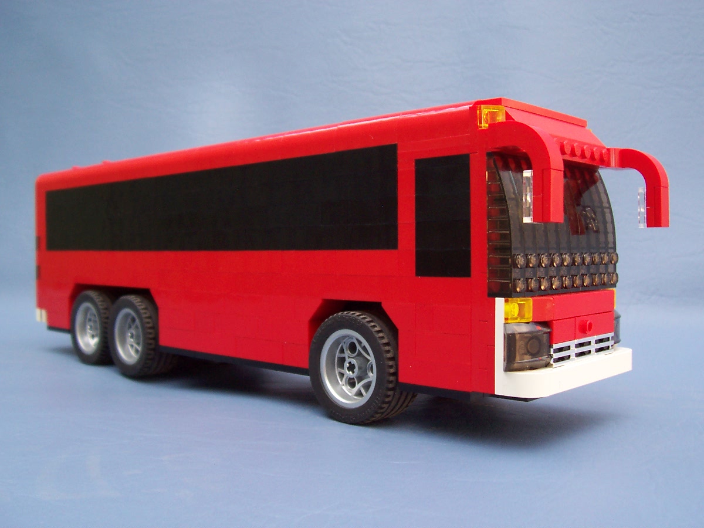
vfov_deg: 38.7
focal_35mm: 37
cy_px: 264
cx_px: 352
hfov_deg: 50.1
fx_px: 752
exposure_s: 1/180
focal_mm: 5.6
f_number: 2.8
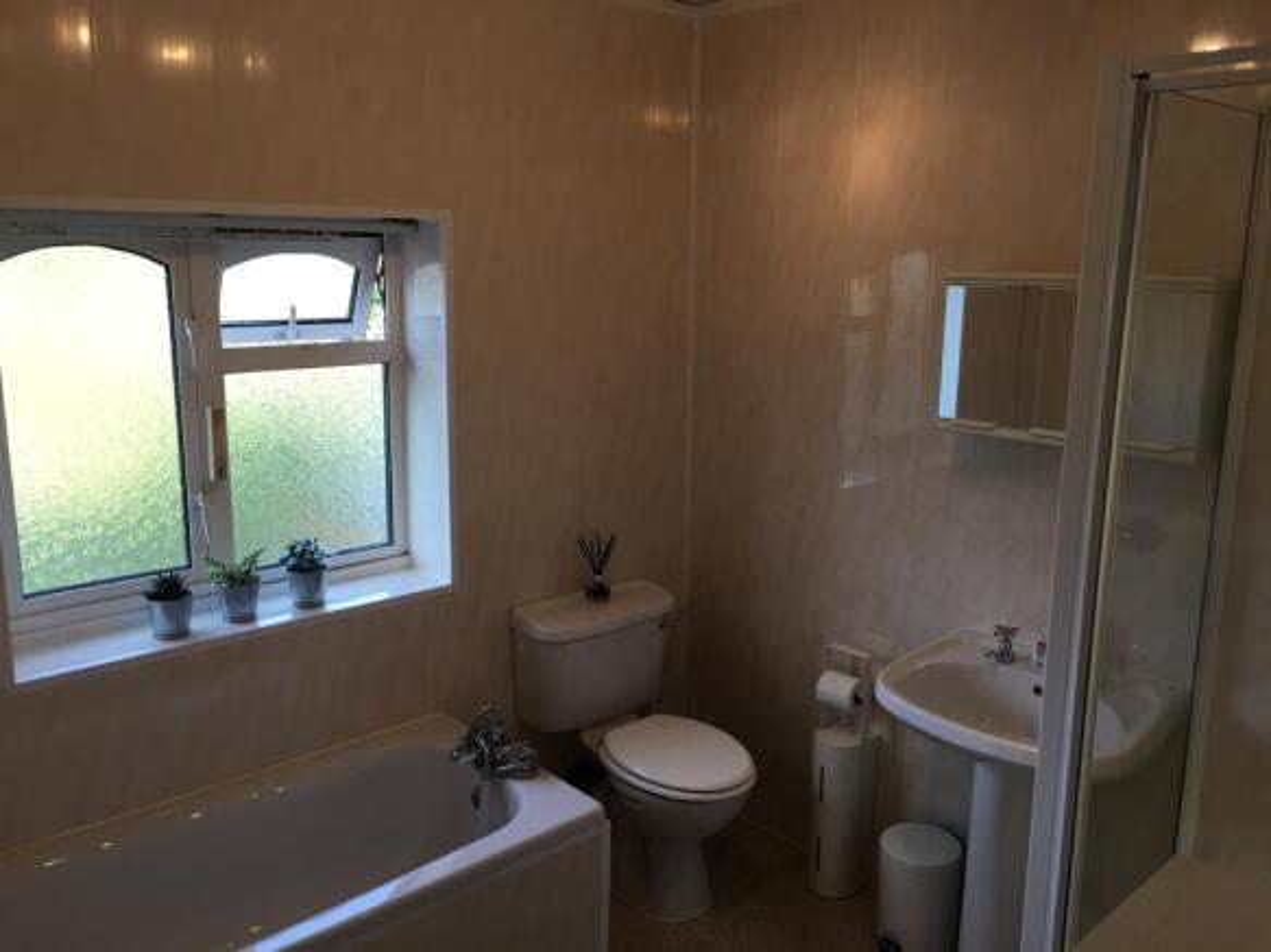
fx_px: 1065
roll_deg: -1.5
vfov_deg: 48.2
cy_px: 476
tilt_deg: -10.8
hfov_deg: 61.7
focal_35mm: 29
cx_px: 636
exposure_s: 1/100
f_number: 2.2
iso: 40
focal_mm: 4.15
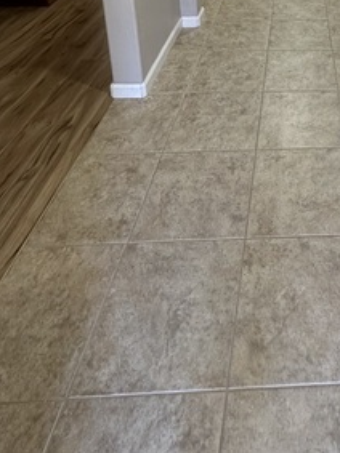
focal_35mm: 33
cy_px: -79
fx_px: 432
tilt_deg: -14.1
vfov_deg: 40.6
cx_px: 319
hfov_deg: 39.2
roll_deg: -0.8
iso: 160
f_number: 2.2
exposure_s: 1/60
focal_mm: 2.22
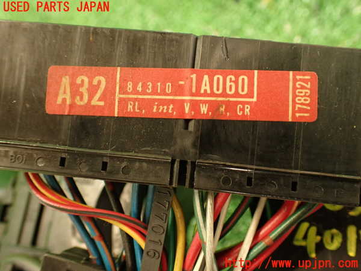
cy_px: 136
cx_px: 180
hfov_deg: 56.8
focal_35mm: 32
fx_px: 334
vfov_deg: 44.2
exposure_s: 1/30
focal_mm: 5.79
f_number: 2.4
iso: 400
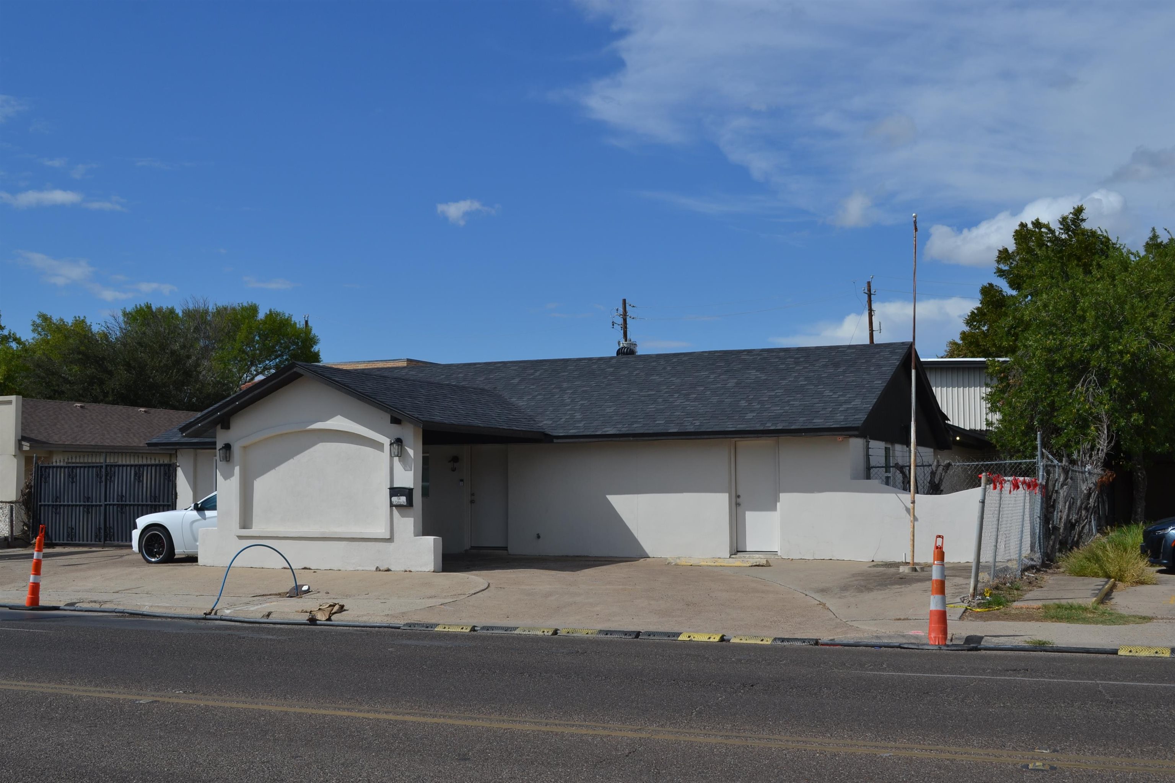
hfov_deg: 49.6
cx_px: 588
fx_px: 1273
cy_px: 392
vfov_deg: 34.2
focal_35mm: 39
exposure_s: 1/320
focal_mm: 26
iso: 100
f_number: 9
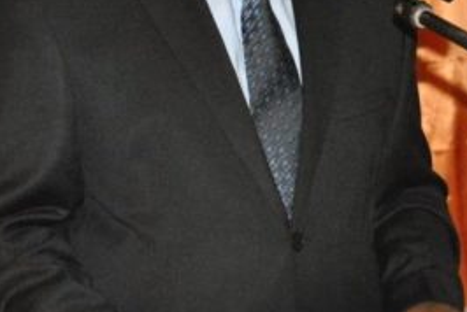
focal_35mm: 165
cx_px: 344
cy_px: 34
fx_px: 2143
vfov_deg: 8.3
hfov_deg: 12.4
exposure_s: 1/60
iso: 1600
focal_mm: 42
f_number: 5.6
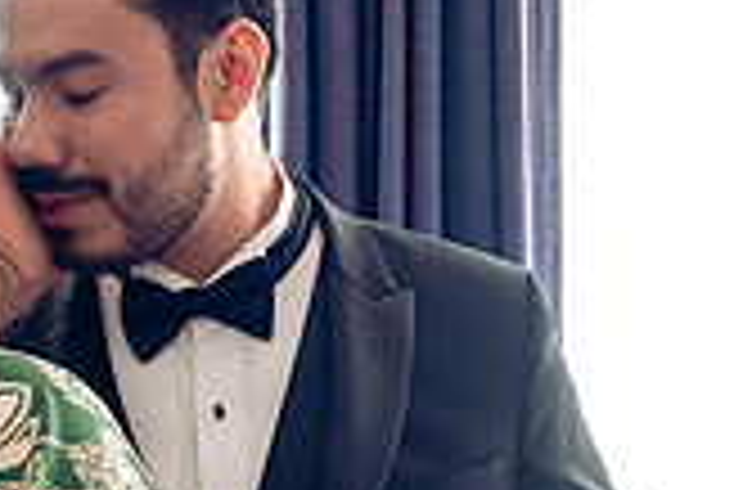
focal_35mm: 124
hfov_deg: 16.5
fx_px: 2530
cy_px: 318
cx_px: 480
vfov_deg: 11.1
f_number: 3.5
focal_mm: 28
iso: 800
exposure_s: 1/160
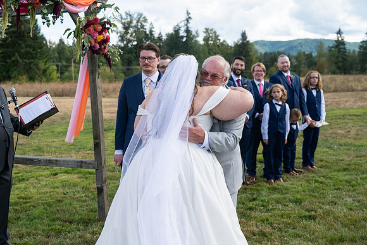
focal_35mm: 47
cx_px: 184
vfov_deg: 28.7
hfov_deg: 41.9
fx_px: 479
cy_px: 122
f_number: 4.5
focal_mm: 47
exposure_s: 1/1000
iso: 400
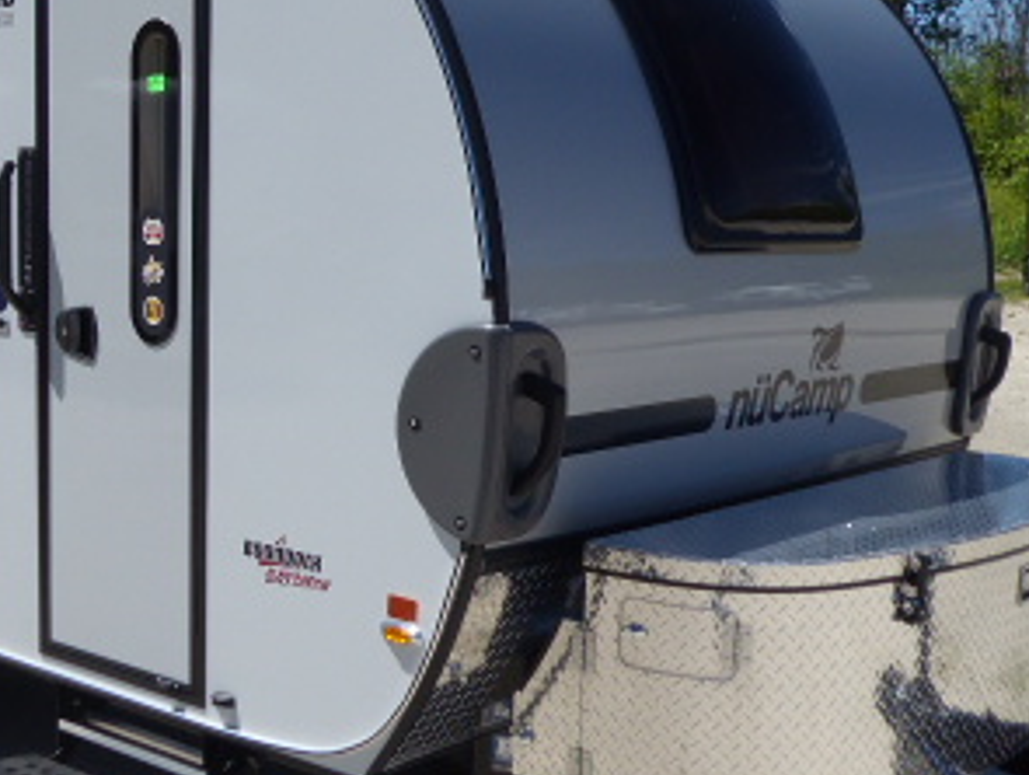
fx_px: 1548
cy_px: 384
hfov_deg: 36.6
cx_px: 387
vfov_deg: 28.1
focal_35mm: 52
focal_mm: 4.3
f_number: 3.3
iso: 80
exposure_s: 1/1000
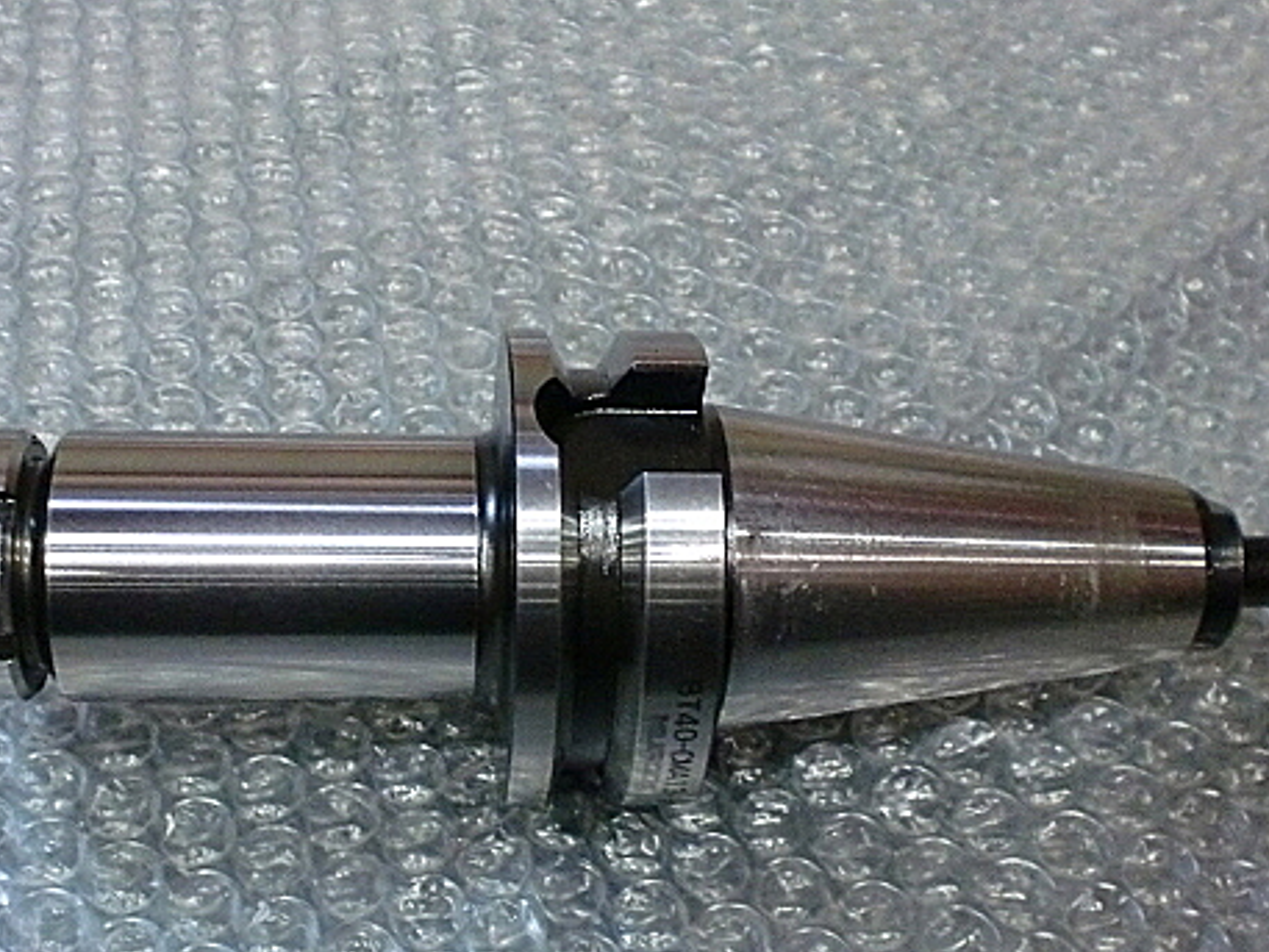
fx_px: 1797
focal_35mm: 49
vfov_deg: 29.6
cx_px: 589
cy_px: 602
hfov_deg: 38.9
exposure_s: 1/60
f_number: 3.1
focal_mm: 6.3
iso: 500
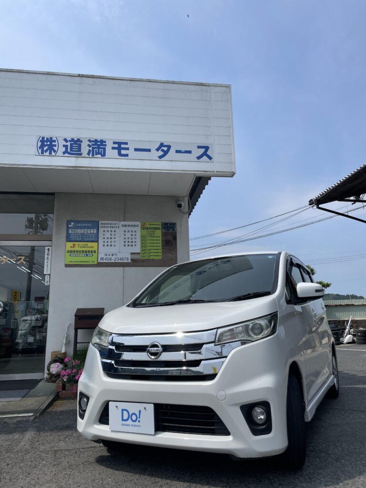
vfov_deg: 67.3
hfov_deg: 53.1
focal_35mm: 26
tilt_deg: +13.9
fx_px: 367
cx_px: 183
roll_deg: +1.0
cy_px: 244
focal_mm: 4.2
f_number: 1.6
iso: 32
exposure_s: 1/5556
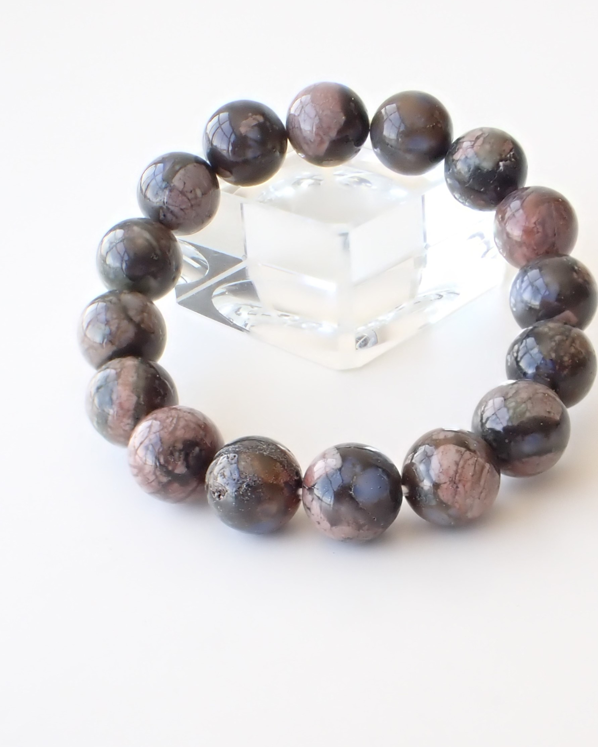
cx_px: 343
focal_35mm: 40
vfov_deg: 45.8
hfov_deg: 37.3
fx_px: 885
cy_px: 370
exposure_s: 1/125
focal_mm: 5.4
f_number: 3.2
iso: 160
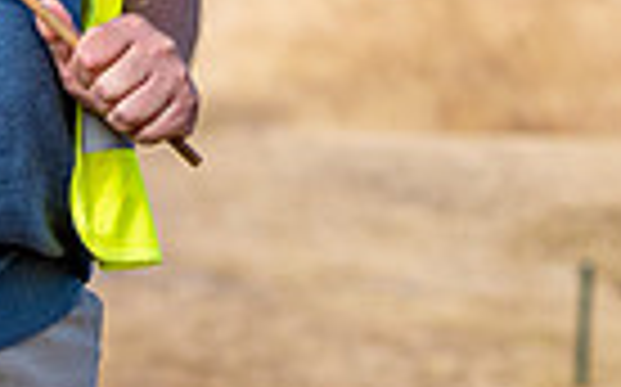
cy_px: -331
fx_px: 11110
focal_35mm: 657
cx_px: 405
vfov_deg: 2.0
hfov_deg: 3.2
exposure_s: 1/800
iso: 250
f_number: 5.6
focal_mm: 102
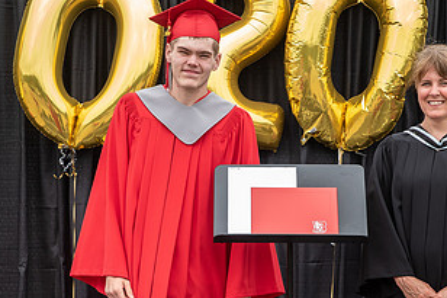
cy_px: 260
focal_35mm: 131
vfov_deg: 10.4
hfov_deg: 15.7
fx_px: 1626
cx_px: 209
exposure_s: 1/500
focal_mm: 60
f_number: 5.6
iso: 500
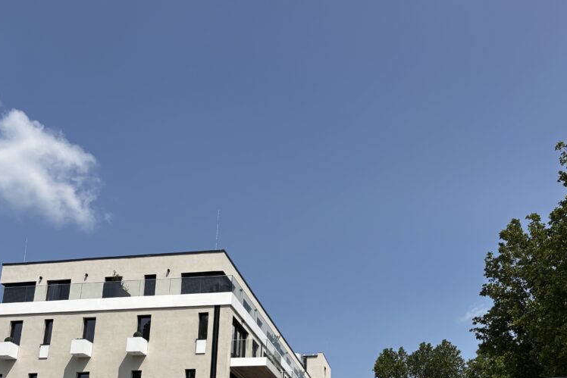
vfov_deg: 33.4
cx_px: 283
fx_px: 583
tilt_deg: +15.2
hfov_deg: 51.9
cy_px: 362
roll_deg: -1.5
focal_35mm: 37
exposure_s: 1/3106
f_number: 1.6
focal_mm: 5.96
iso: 50
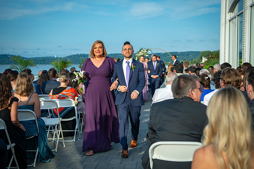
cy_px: 82
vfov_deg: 24.6
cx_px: 125
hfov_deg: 36.2
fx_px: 388
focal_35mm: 55
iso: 400
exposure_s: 1/3200
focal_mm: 52
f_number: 4
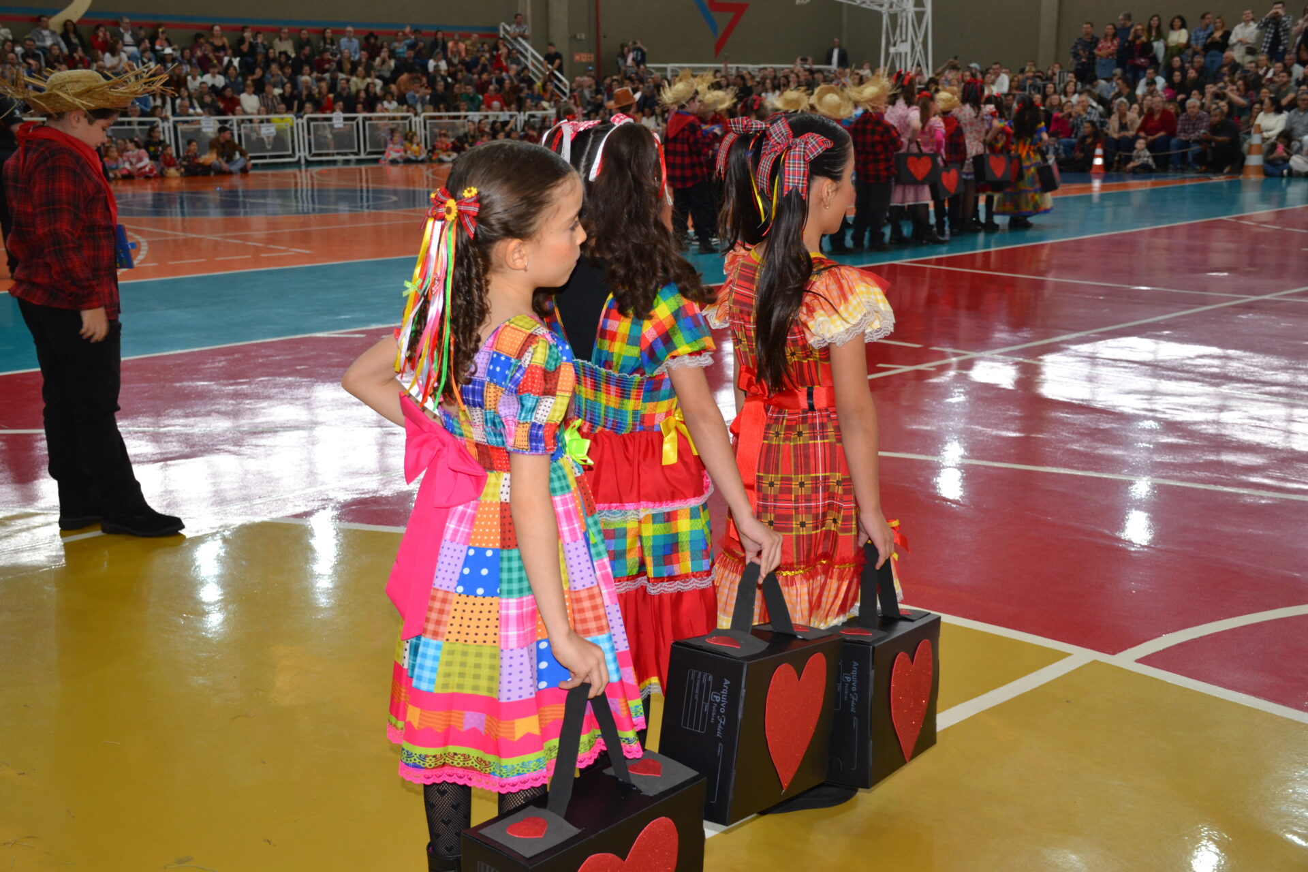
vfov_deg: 34.2
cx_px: 654
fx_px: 1417
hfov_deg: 49.6
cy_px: 436
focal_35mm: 39
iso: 400
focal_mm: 26
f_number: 3.8
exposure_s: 1/60
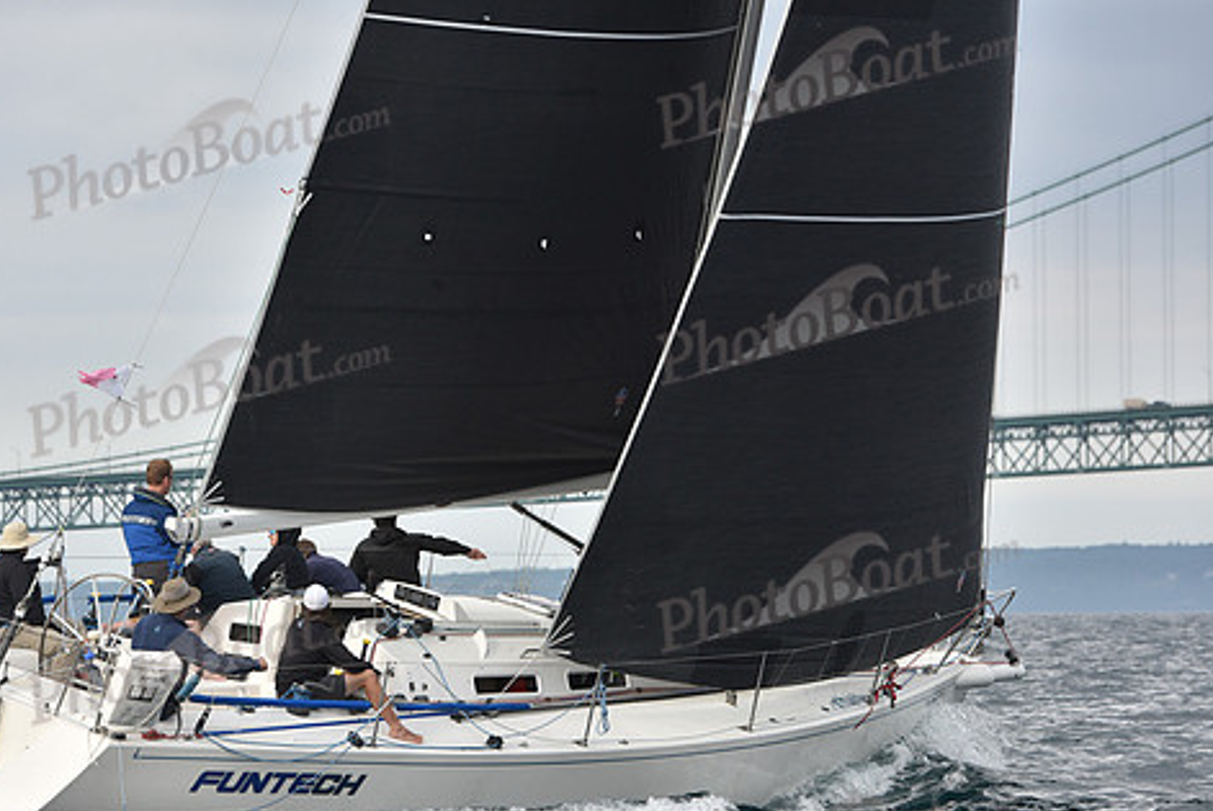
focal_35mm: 203
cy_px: 488
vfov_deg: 6.8
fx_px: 6846
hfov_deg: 10.1
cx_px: 525
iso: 400
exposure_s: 1/800
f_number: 6.3
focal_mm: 165
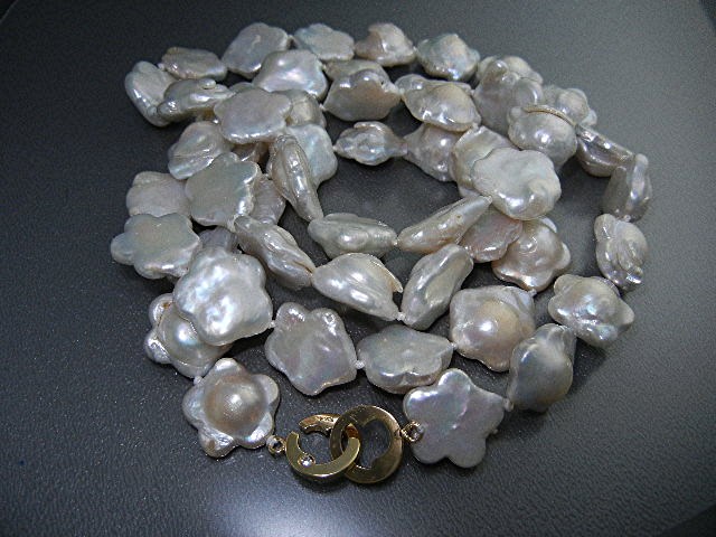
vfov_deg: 46.8
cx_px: 358
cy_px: 268
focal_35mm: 30
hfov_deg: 60.0
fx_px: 621
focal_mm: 5.4
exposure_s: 1/30
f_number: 7
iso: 262
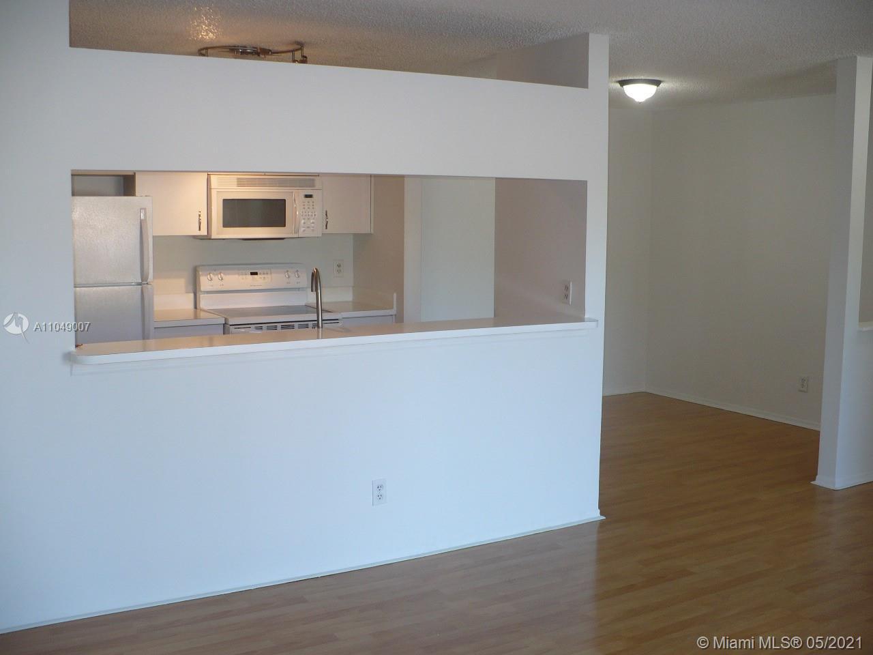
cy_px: 328
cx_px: 436
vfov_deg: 38.7
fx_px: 933
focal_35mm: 37
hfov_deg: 50.1
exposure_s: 1/40
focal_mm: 6.1
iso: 100
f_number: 2.8
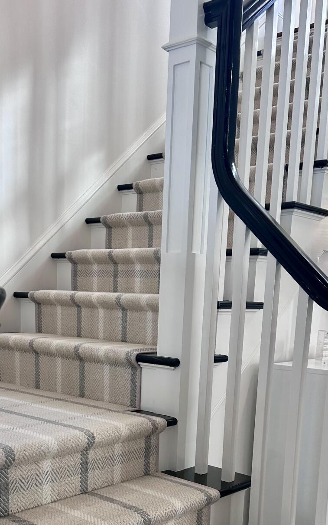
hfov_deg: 30.5
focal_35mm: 42
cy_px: 406
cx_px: 149
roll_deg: -2.7
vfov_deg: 45.2
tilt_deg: -9.7
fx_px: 601
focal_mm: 6.86
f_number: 1.78
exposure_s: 1/120
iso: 100
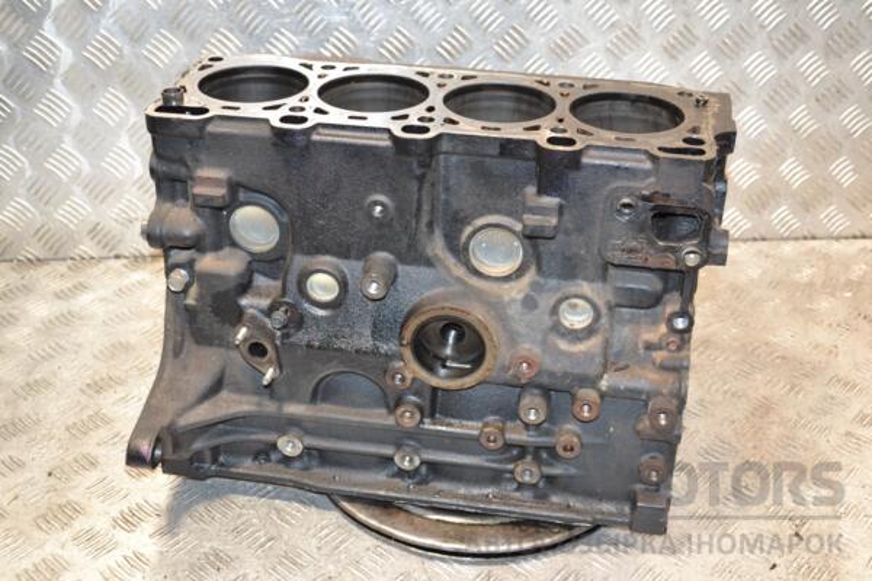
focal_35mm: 45
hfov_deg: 43.6
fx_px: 1090
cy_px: 290
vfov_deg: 29.9
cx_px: 436
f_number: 5
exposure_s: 1/100
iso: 800
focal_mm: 30
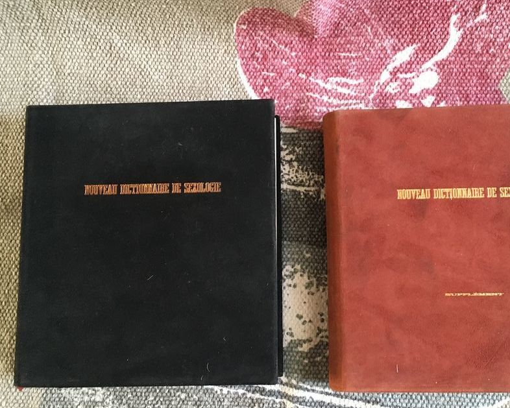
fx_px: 543
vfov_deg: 41.1
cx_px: 298
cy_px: 222
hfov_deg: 50.0
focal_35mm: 36
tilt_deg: -82.8
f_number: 2.2
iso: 250
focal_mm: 4.15
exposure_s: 1/17
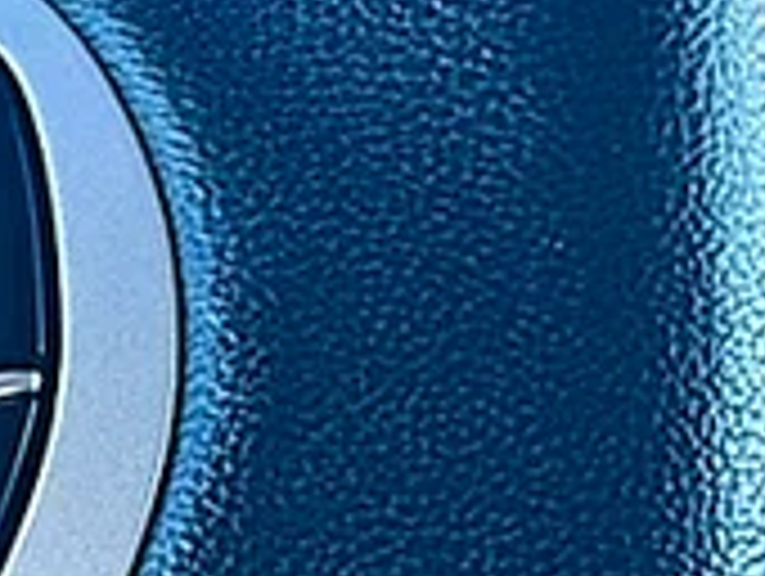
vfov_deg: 9.8
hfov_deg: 12.4
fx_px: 3364
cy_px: 308
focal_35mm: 152
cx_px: -378
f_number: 1.78
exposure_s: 1/58
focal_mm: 6.86
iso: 80
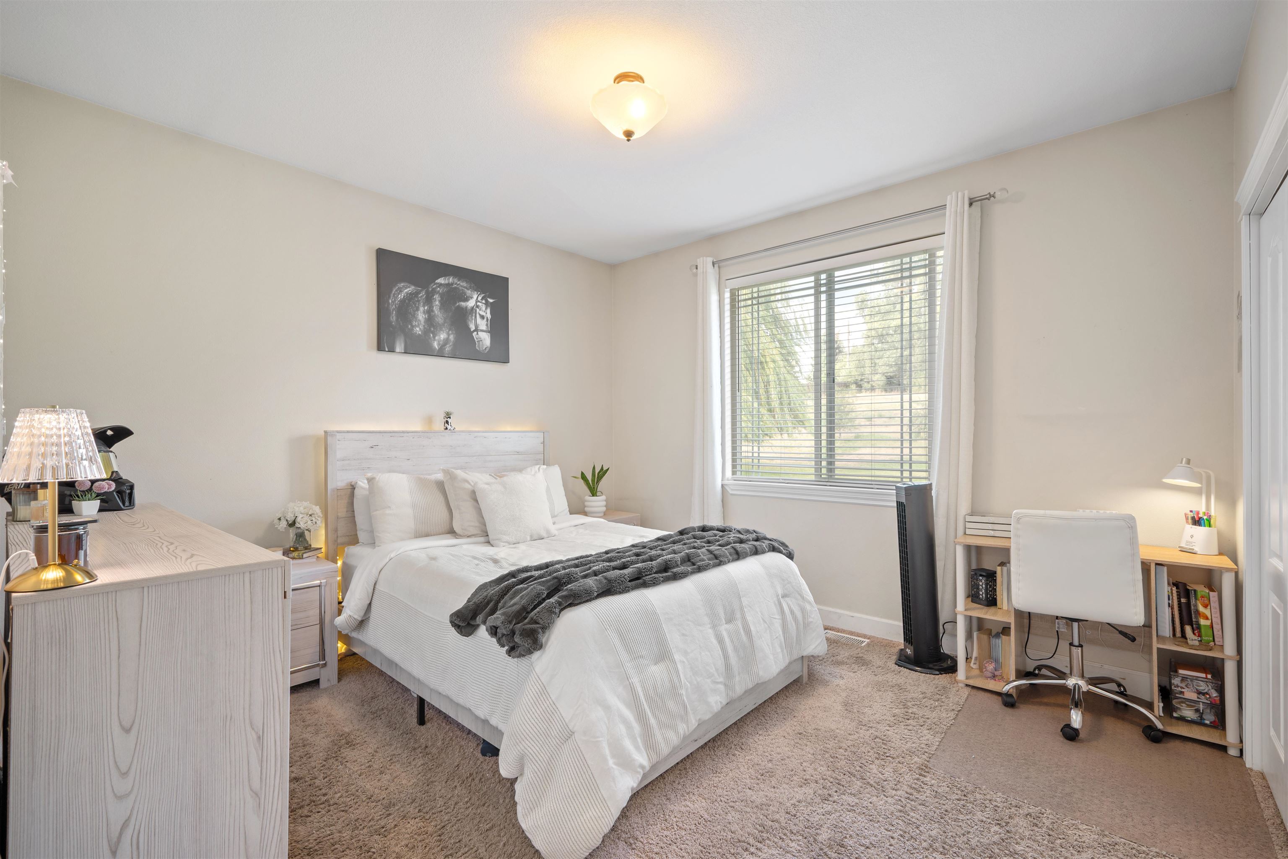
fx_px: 572
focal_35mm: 16
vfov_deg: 73.7
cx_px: 644
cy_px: 430
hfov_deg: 96.7
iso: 100
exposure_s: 2
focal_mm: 16
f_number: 8
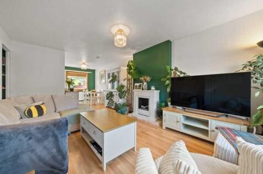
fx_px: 88
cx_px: 132
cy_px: 87
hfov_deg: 112.7
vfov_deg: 89.8
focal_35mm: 12
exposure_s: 1/2.5
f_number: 8
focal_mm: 12
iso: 800
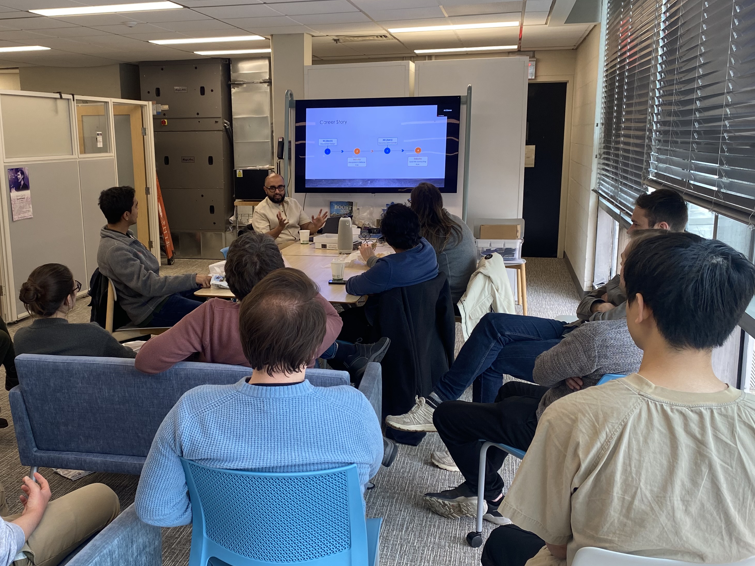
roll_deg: +0.4
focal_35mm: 36
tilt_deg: -12.5
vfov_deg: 39.6
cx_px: 277
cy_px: 298
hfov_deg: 50.8
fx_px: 785
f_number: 1.8
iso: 80
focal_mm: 4.25
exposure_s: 1/120
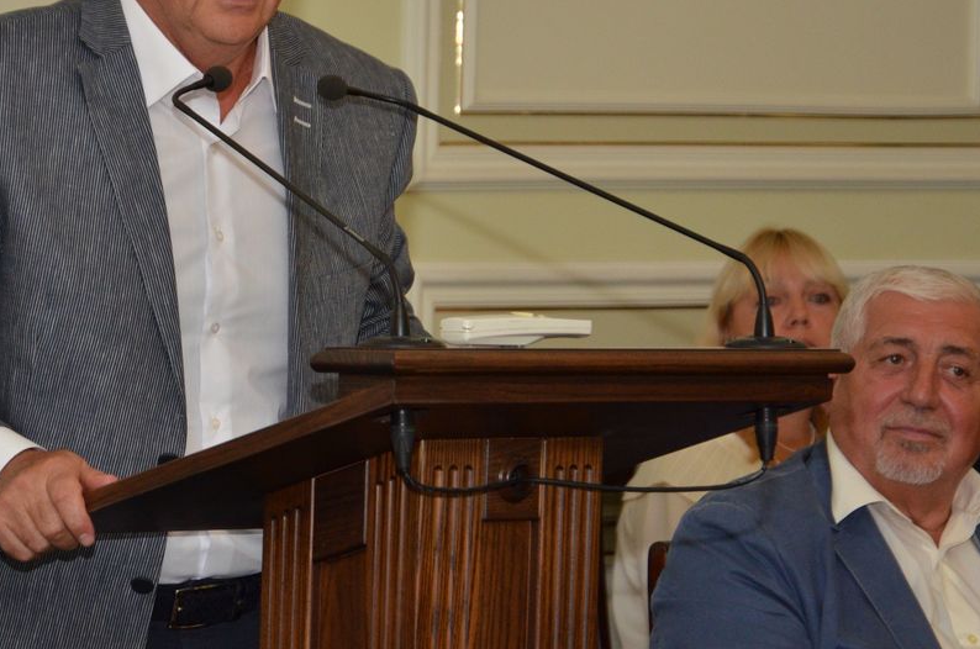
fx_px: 6466
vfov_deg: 5.7
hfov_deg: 8.7
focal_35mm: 238
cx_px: 306
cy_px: 155
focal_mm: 90
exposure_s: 1/250
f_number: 5.6
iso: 800
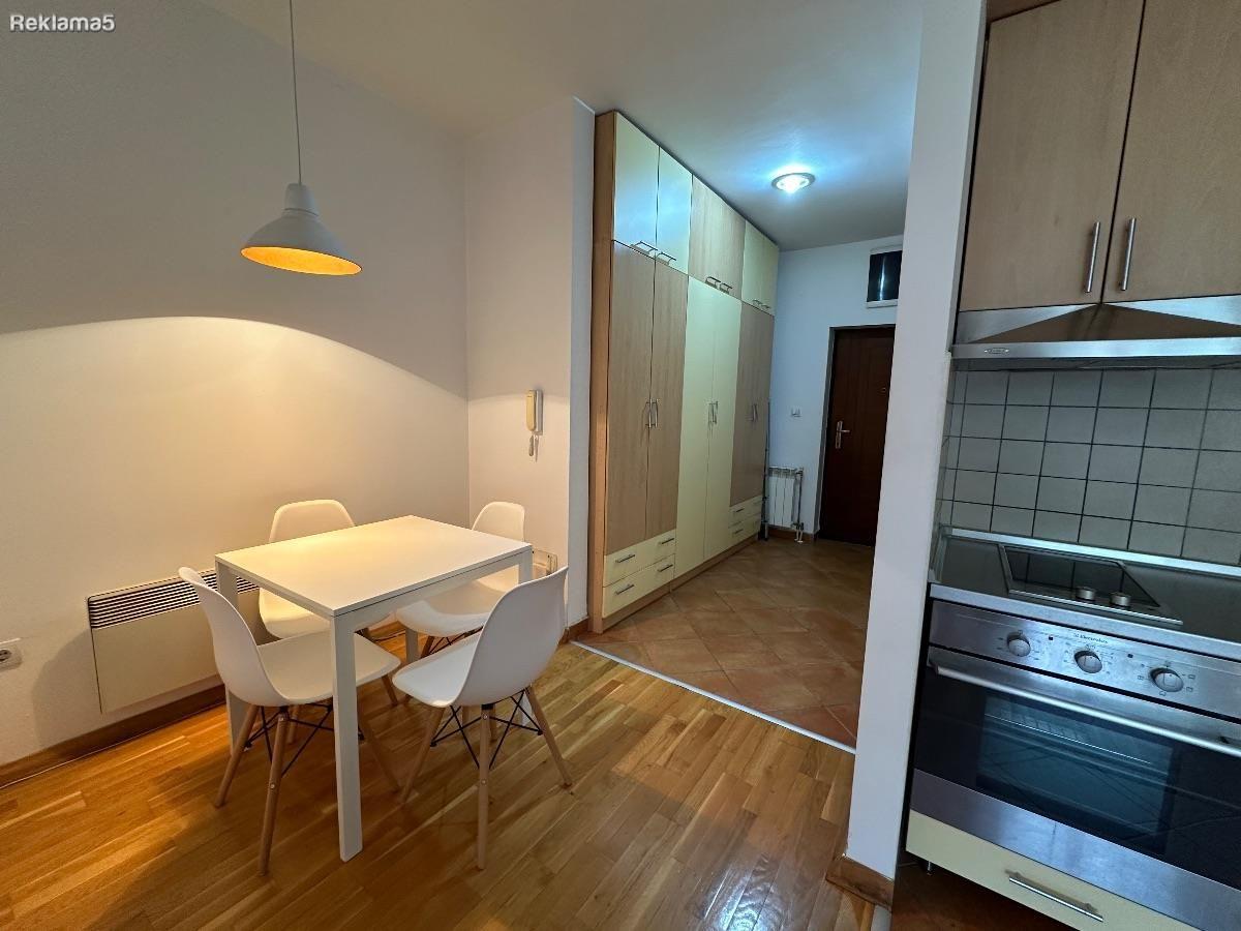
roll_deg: -1.7
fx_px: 502
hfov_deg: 102.1
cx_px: 620
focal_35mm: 14
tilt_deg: -6.8
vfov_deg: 85.7
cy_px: 466
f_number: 2.2
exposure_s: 1/50
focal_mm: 2.22
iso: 160
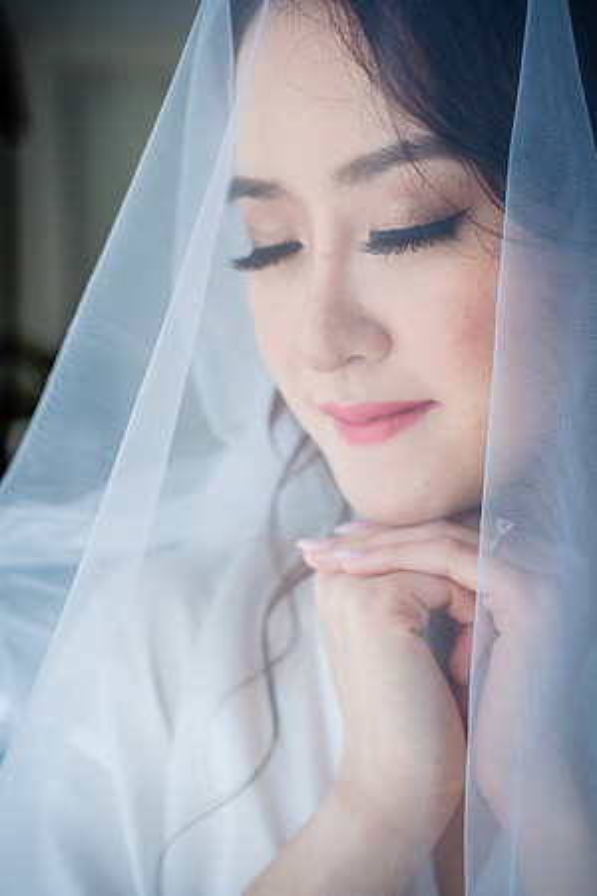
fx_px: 1094
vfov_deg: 44.5
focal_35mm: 44
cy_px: 448
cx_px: 298
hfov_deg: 30.5
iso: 250
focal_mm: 44
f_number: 3.5
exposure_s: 1/320
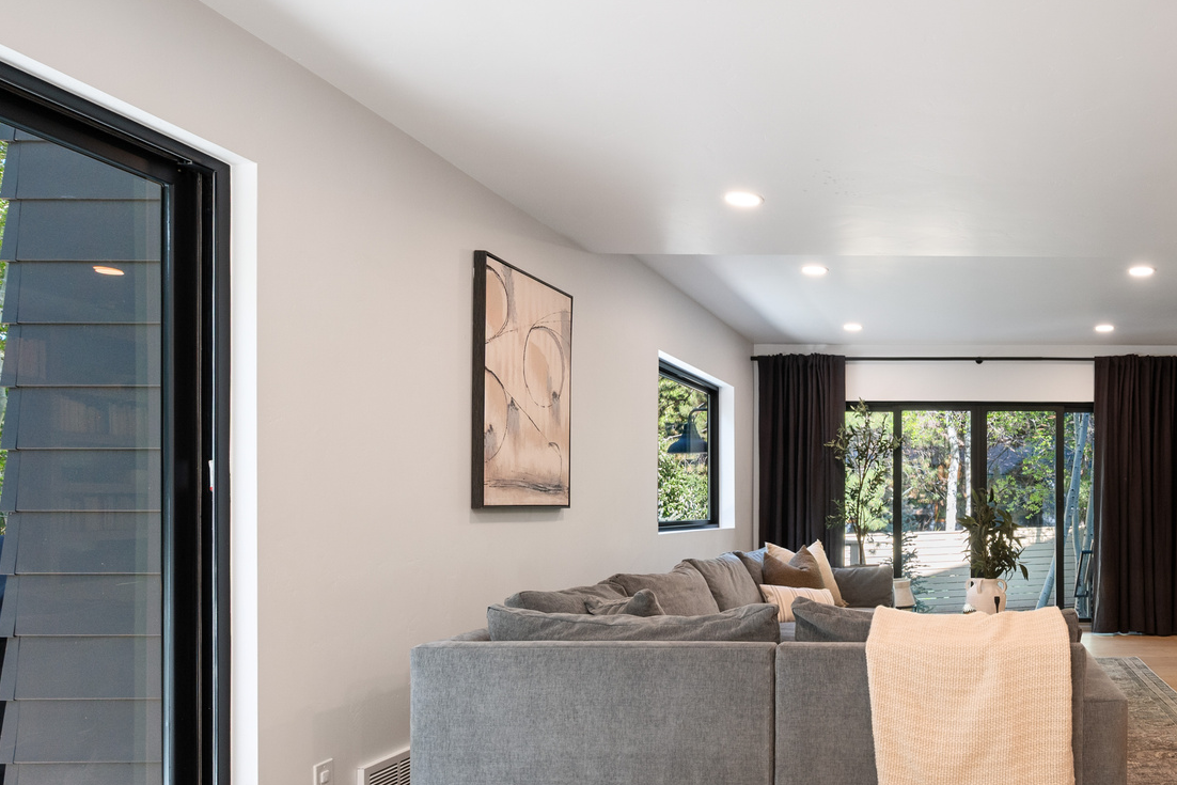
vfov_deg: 48.8
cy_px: 516
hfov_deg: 62.4
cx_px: 972
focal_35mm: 26
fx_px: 850
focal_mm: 14
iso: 500
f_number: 7.1
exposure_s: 1/25
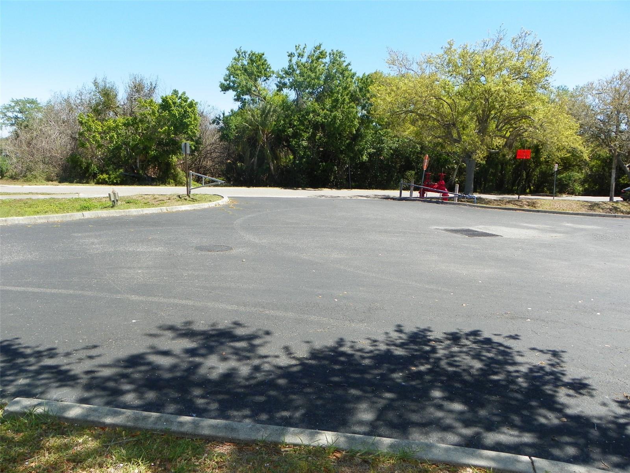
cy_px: 236
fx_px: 528
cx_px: 315
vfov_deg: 48.2
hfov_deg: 61.7
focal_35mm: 29
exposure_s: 1/250
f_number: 4.5
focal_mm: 5.2
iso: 64
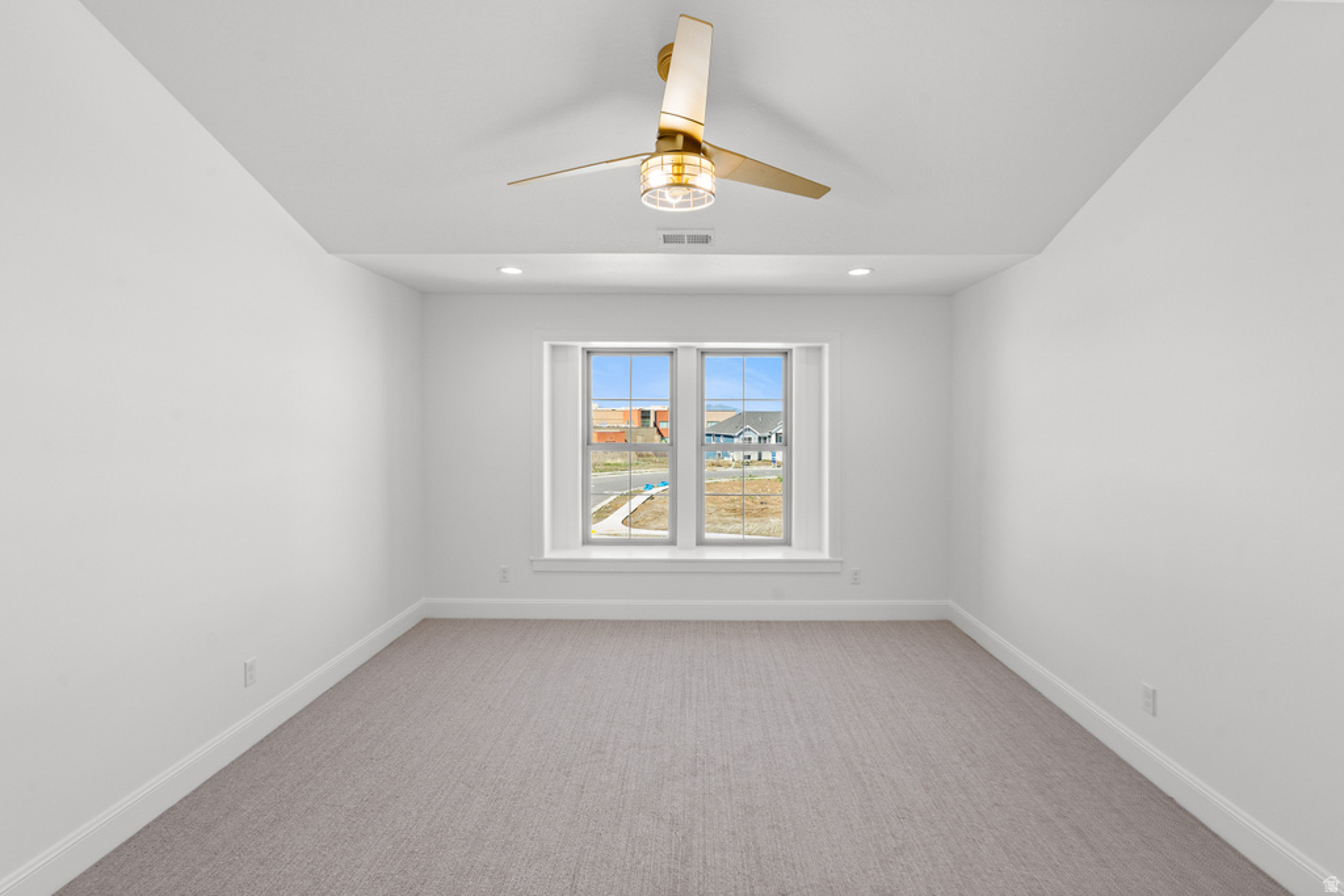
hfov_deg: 96.7
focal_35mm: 16
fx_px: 597
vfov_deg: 73.8
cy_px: 448
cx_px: 672
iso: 400
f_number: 9
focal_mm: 16
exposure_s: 1/15
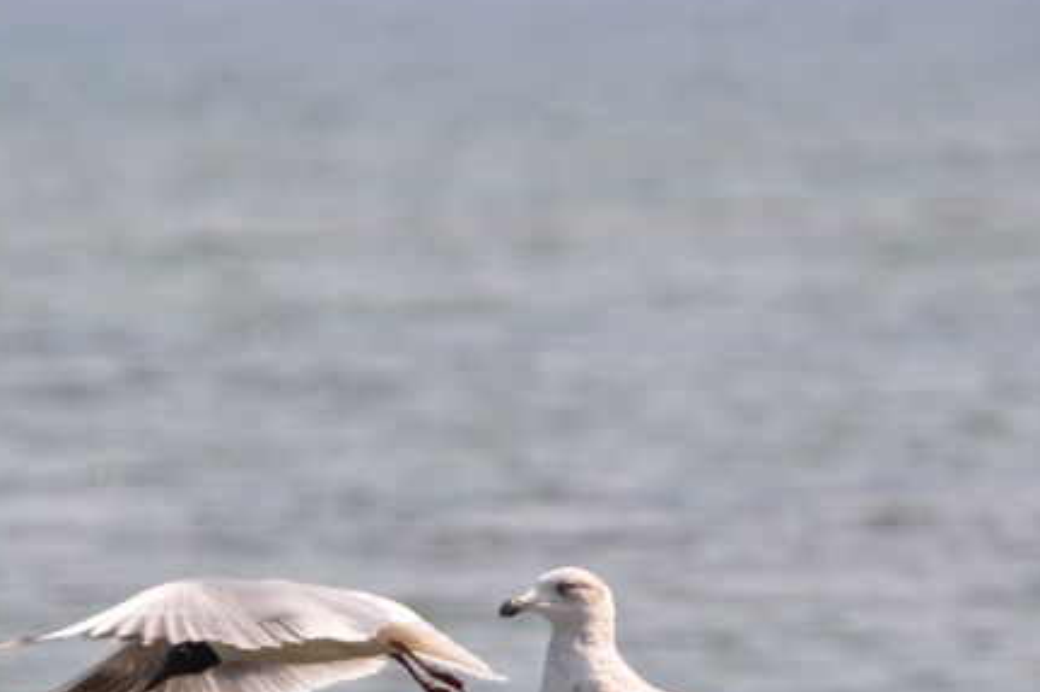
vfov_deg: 1.3
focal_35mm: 1068
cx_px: 396
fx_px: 30840
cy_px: 651
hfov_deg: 1.9
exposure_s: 1/640
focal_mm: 300
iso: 200
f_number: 6.3
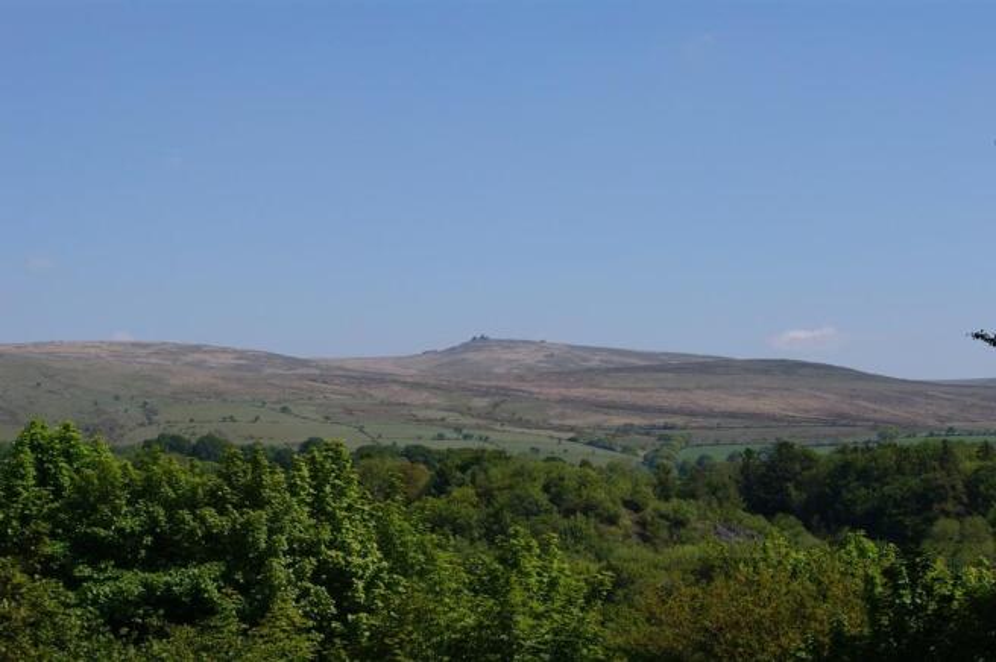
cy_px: 331
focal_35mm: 82
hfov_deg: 24.6
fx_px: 2280
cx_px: 498
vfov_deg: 16.5
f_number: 13
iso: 100
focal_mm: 55
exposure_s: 1/160
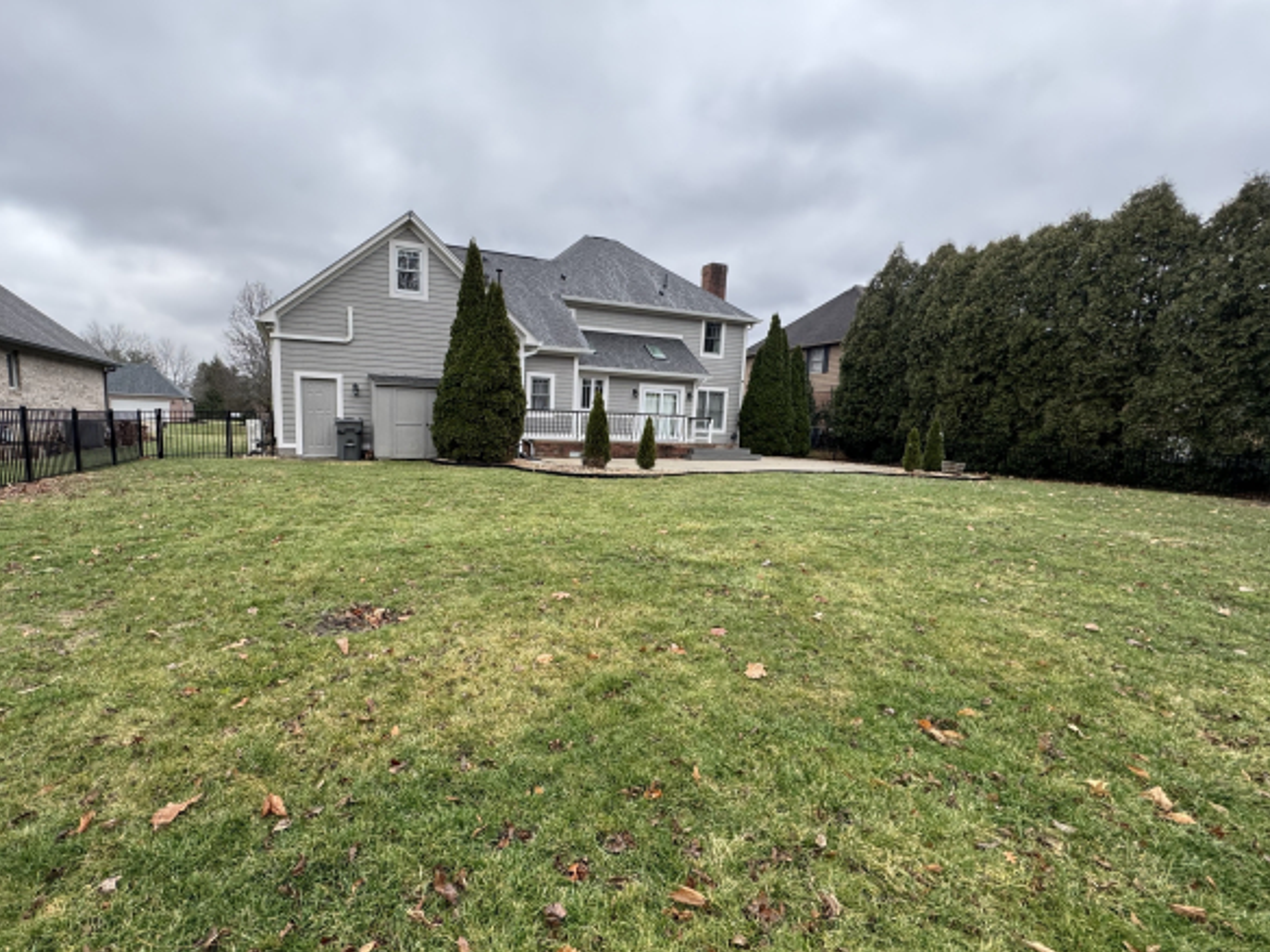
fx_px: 587
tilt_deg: -4.9
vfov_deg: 78.0
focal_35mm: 16
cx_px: 547
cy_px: 504
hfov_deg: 93.9
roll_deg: -1.9
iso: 64
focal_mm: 2.22
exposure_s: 1/99
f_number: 2.2
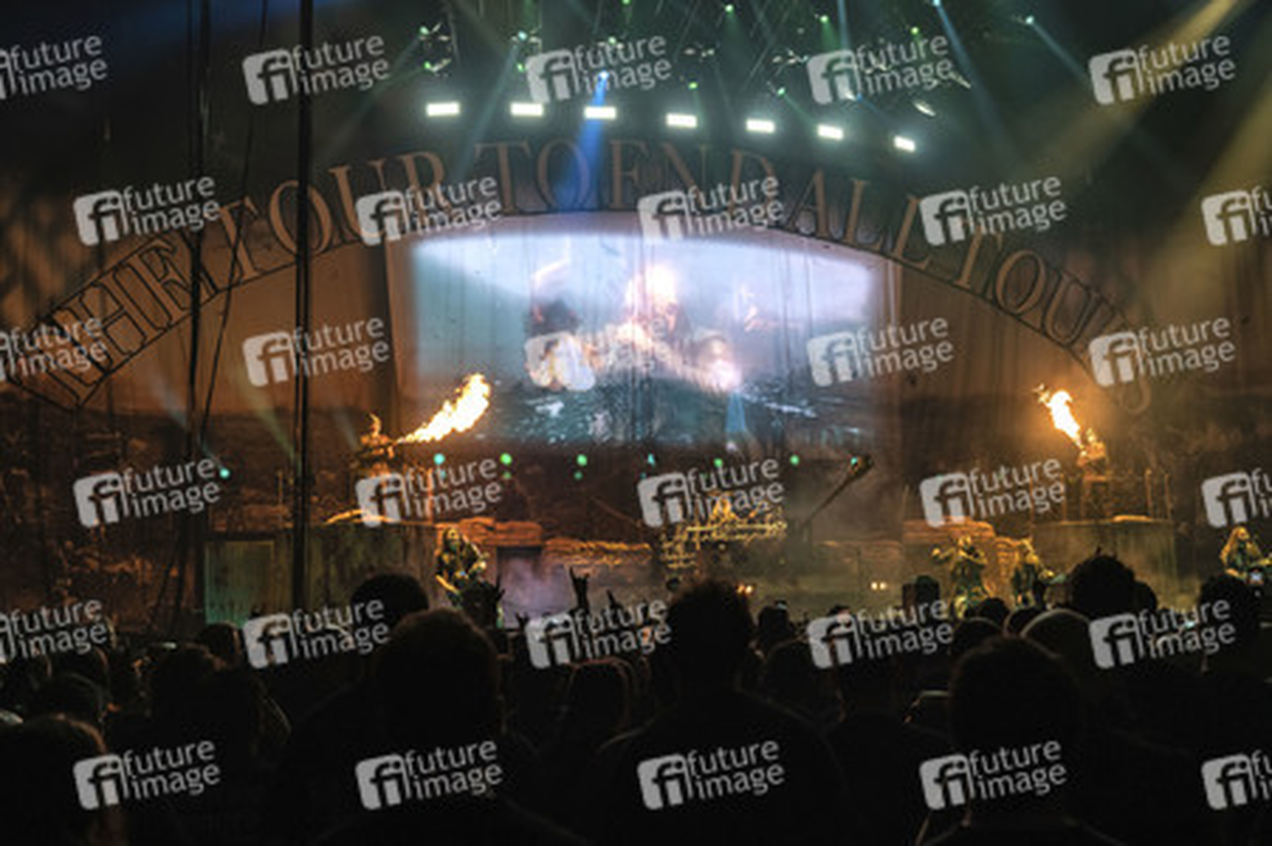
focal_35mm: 44
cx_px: 636
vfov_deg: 30.5
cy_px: 423
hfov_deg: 44.5
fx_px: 1553
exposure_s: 1/320
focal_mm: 44
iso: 2500
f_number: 4.5
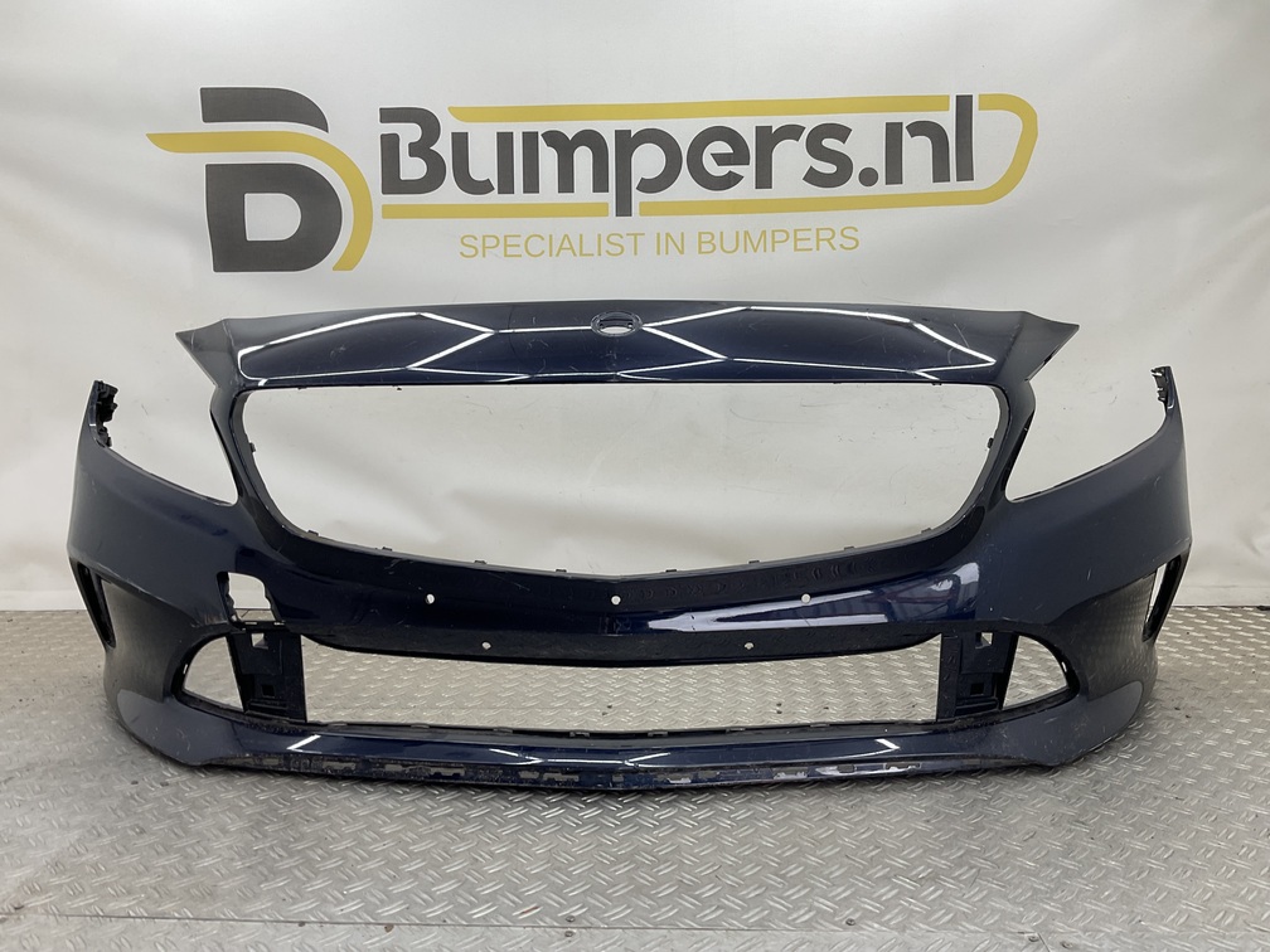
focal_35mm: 29
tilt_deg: -8.3
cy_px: 476
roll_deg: -0.5
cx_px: 635
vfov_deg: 48.2
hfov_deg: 61.7
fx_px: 1064
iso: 20
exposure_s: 1/100
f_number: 1.8
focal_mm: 3
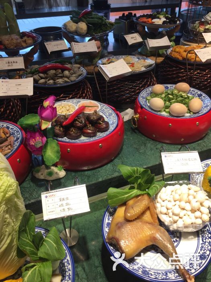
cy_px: 141
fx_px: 236
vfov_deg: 61.7
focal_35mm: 29
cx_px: 106
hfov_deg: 48.2
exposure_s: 1/100
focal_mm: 4.15
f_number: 2.2
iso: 40
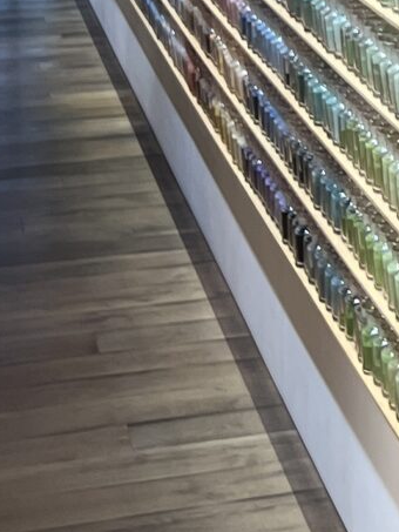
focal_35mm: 147
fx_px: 2258
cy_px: -329
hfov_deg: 9.1
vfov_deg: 12.6
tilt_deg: -0.4
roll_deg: +0.7
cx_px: 965
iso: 80
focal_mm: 5.7
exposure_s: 1/100
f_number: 1.5
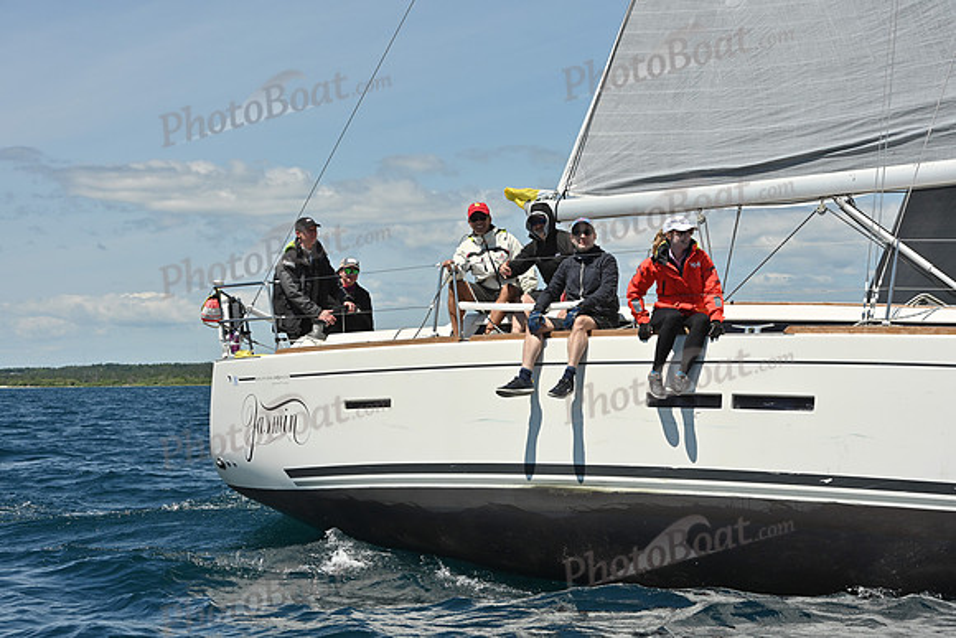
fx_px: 2284
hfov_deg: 23.6
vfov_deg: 15.9
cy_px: 319
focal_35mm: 86
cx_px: 478
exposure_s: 1/1000
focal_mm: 86
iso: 320
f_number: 14
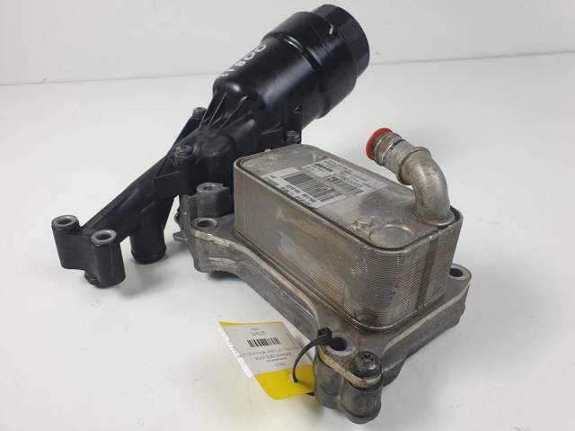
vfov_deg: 53.0
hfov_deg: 67.3
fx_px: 432
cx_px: 288
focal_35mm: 26
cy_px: 216
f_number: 2.4
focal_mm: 4.3
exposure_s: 1/149
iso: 50
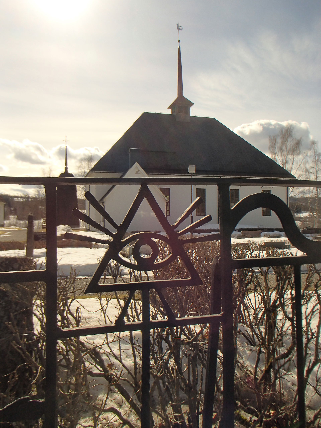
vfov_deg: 63.4
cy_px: 214
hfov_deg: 49.7
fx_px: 346
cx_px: 160
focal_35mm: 28
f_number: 11
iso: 100
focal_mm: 5
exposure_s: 1/250
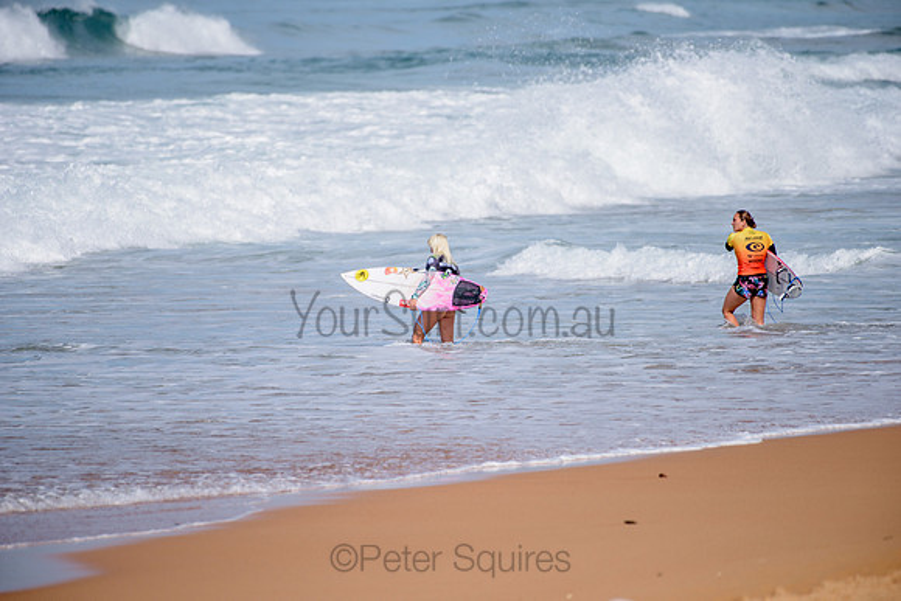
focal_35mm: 500
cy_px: 300
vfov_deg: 2.8
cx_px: 450
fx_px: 12516
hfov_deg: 4.1
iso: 160
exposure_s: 1/2000
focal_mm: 500
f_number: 5.6
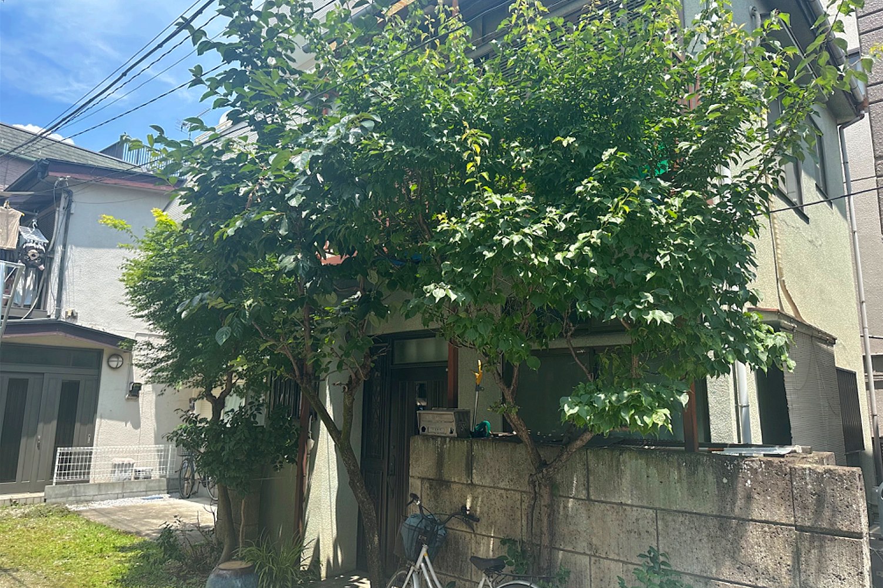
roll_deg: -0.2
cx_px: 442
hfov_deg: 71.5
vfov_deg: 51.3
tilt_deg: +10.5
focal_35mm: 25
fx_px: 613
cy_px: 284
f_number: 1.78
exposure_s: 1/1453
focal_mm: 6.86
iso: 80
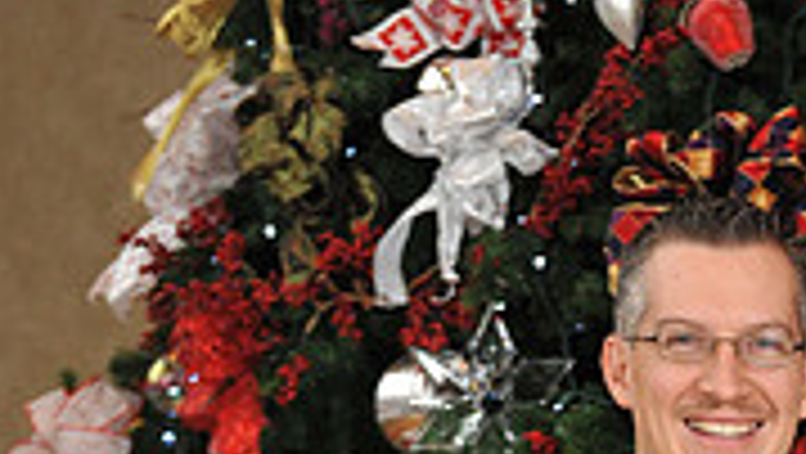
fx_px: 5069
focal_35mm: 237
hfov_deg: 9.0
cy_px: 1286
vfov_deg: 4.9
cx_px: 865
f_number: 6.3
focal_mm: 70
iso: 1600
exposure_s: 1/125
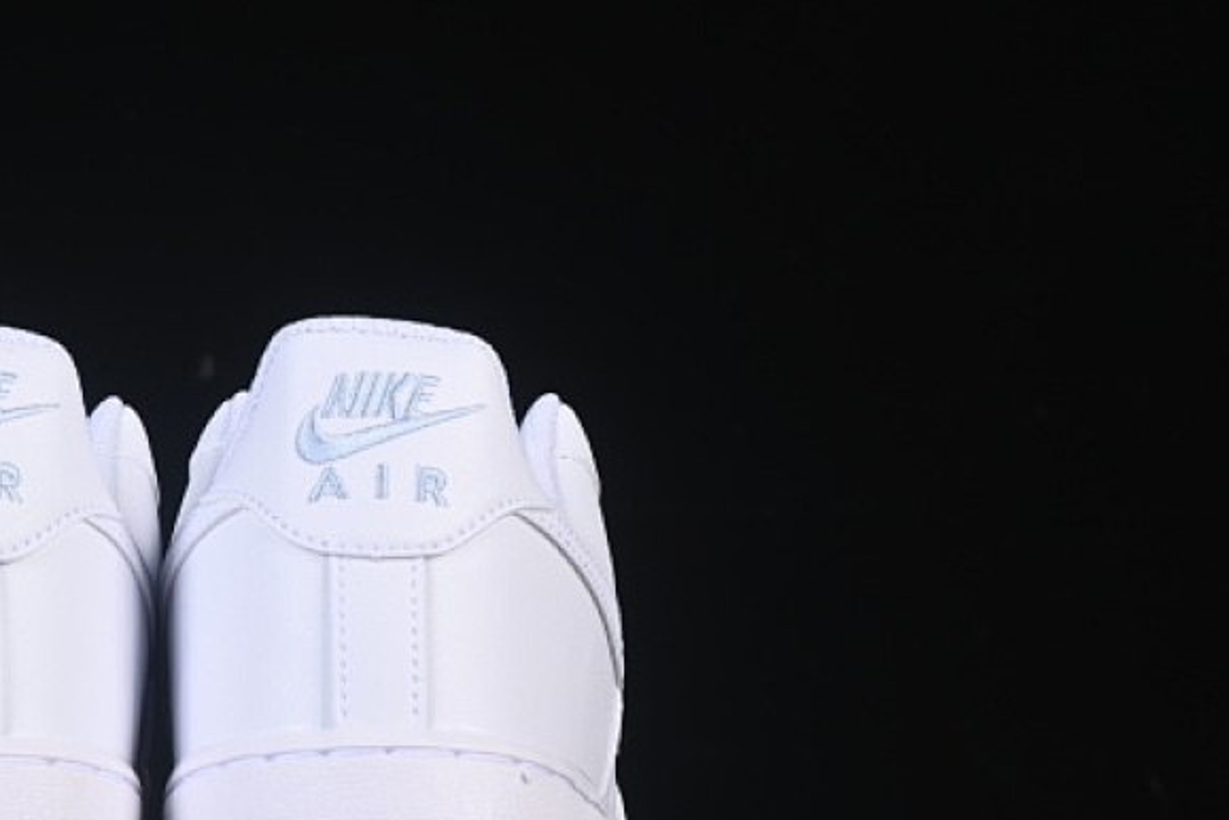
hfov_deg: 14.5
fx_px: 4779
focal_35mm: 140
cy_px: 512
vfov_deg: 9.8
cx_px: 157
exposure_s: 1/100
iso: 160
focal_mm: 50
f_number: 8
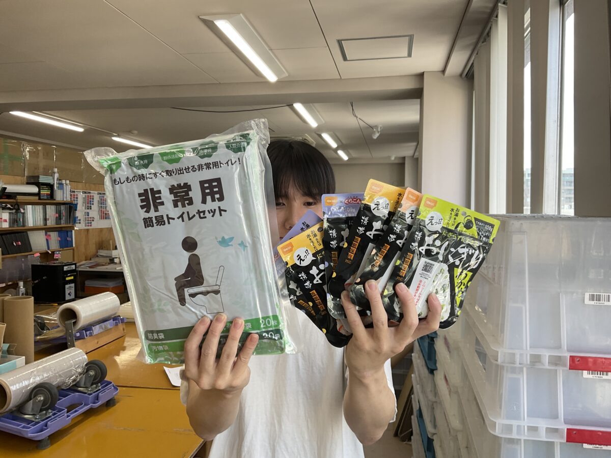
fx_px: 512
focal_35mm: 29
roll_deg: -0.4
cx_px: 306
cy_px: 229
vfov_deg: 48.2
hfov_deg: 61.7
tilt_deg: -1.3
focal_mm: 3
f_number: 1.8
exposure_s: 1/120
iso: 25
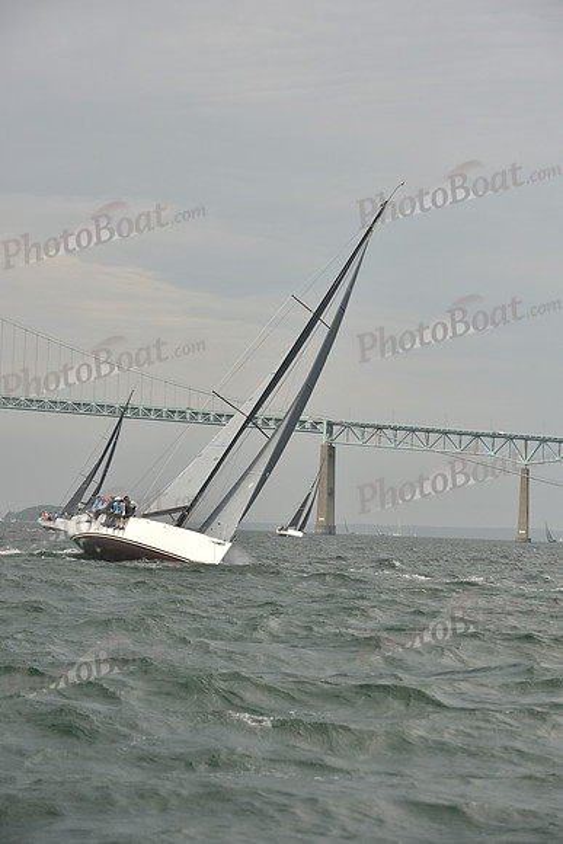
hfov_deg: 14.4
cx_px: 282
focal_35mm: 95
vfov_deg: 21.5
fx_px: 2227
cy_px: 422
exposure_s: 1/640
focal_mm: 95
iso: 250
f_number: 5.6
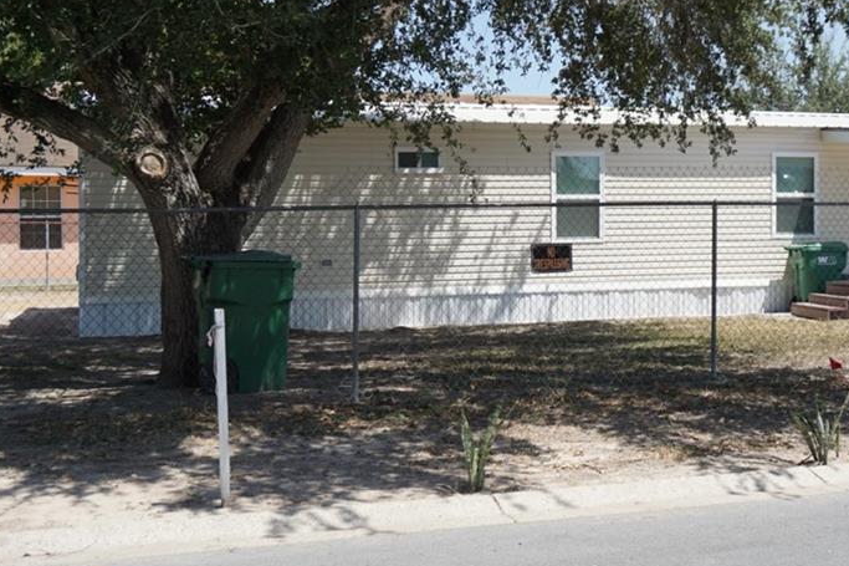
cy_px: 253
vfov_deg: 26.1
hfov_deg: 37.9
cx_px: 569
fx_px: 1220
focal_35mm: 52
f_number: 5
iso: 100
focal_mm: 23
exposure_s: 1/500
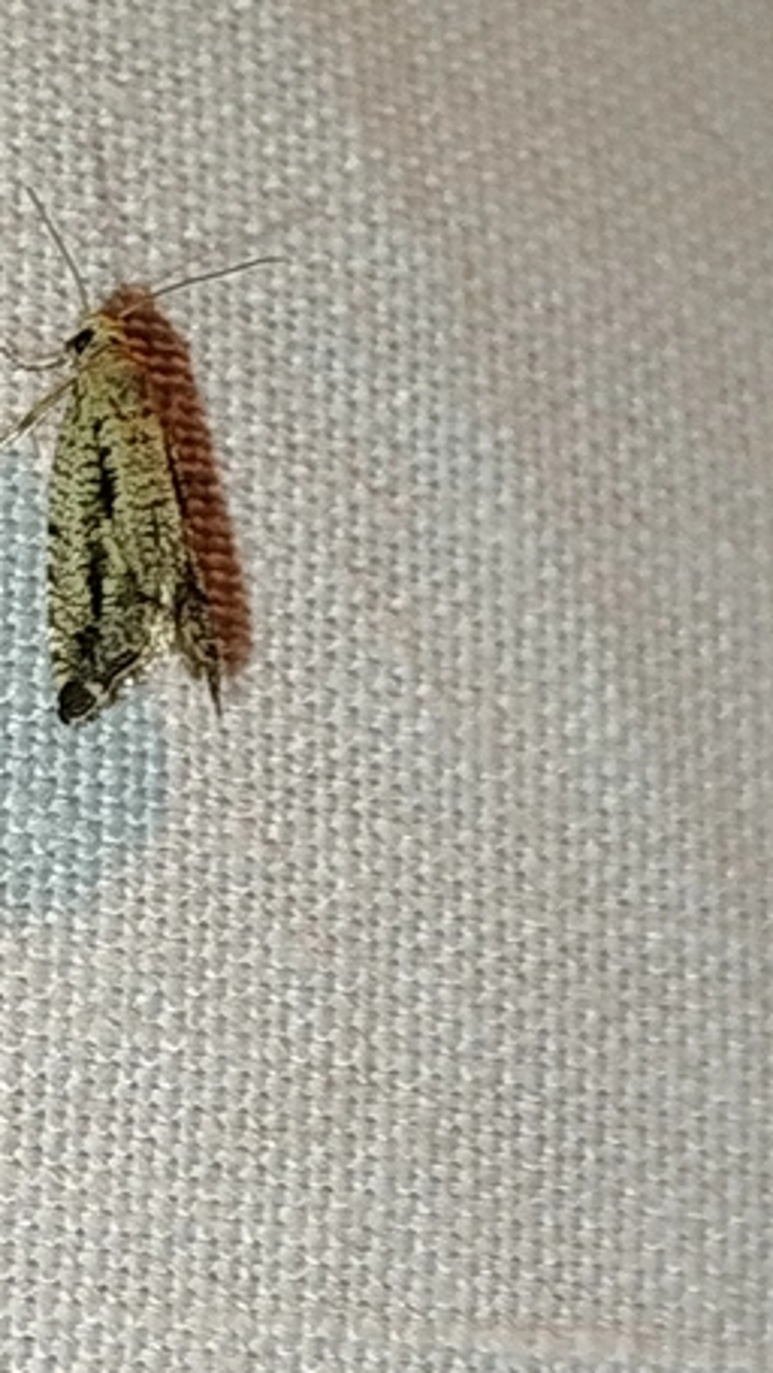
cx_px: 172
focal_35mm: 158
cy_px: 546
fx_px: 5756
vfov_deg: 13.6
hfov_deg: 7.7
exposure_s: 1/50
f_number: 1.7
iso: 64
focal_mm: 5.31
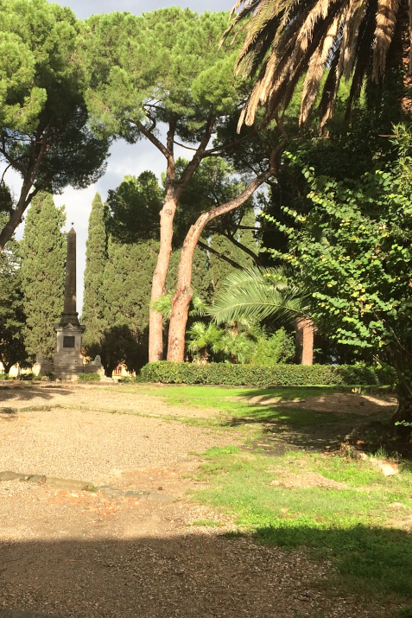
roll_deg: -1.1
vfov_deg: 36.7
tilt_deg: +10.6
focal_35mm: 54
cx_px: 94
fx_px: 926
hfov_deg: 24.7
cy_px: 240
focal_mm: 4.15
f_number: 2.2
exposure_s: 1/855
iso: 32
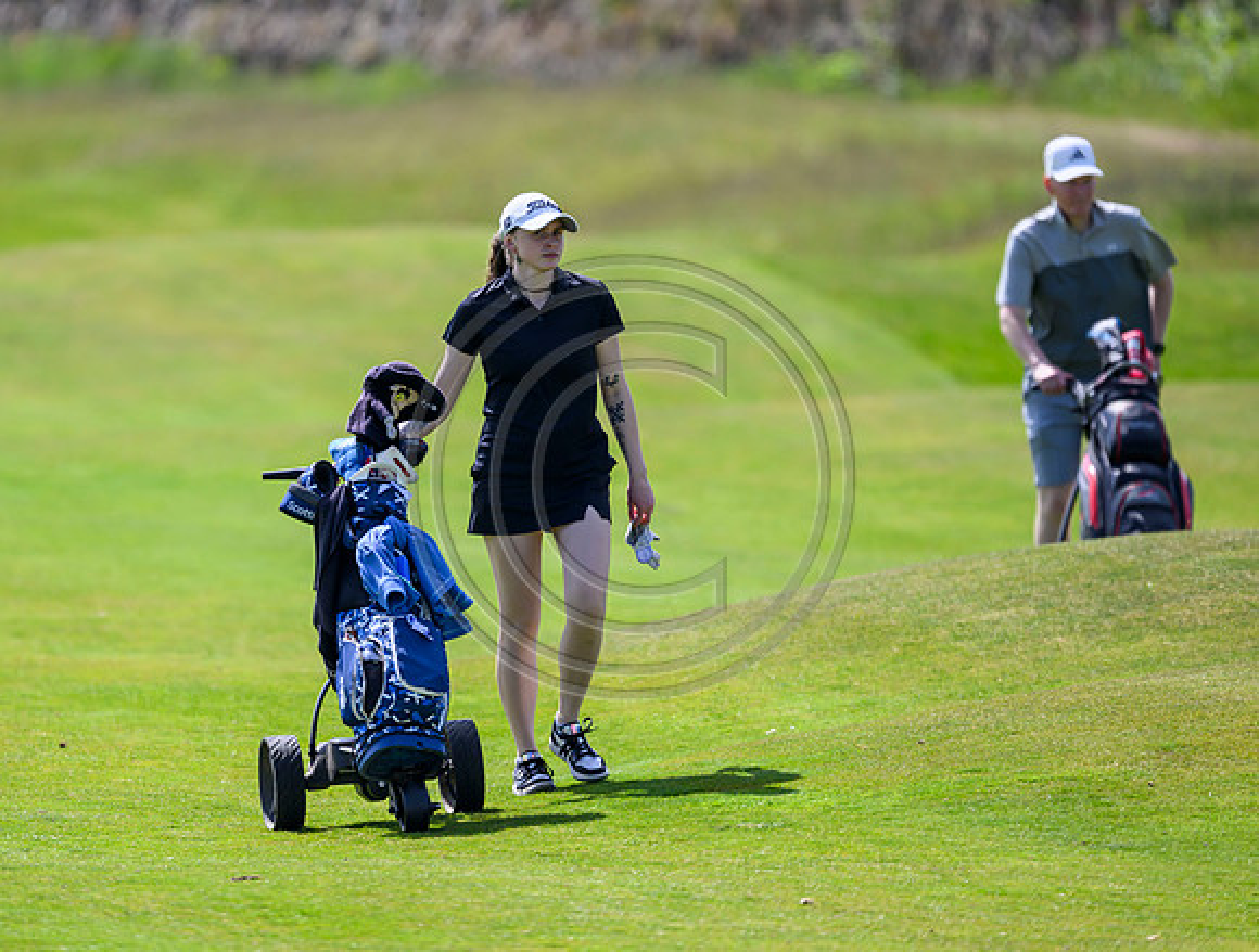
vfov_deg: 2.3
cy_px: 447
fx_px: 23813
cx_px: 498
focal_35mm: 653
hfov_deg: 3.0
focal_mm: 560
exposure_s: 1/3200
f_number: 4
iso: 500
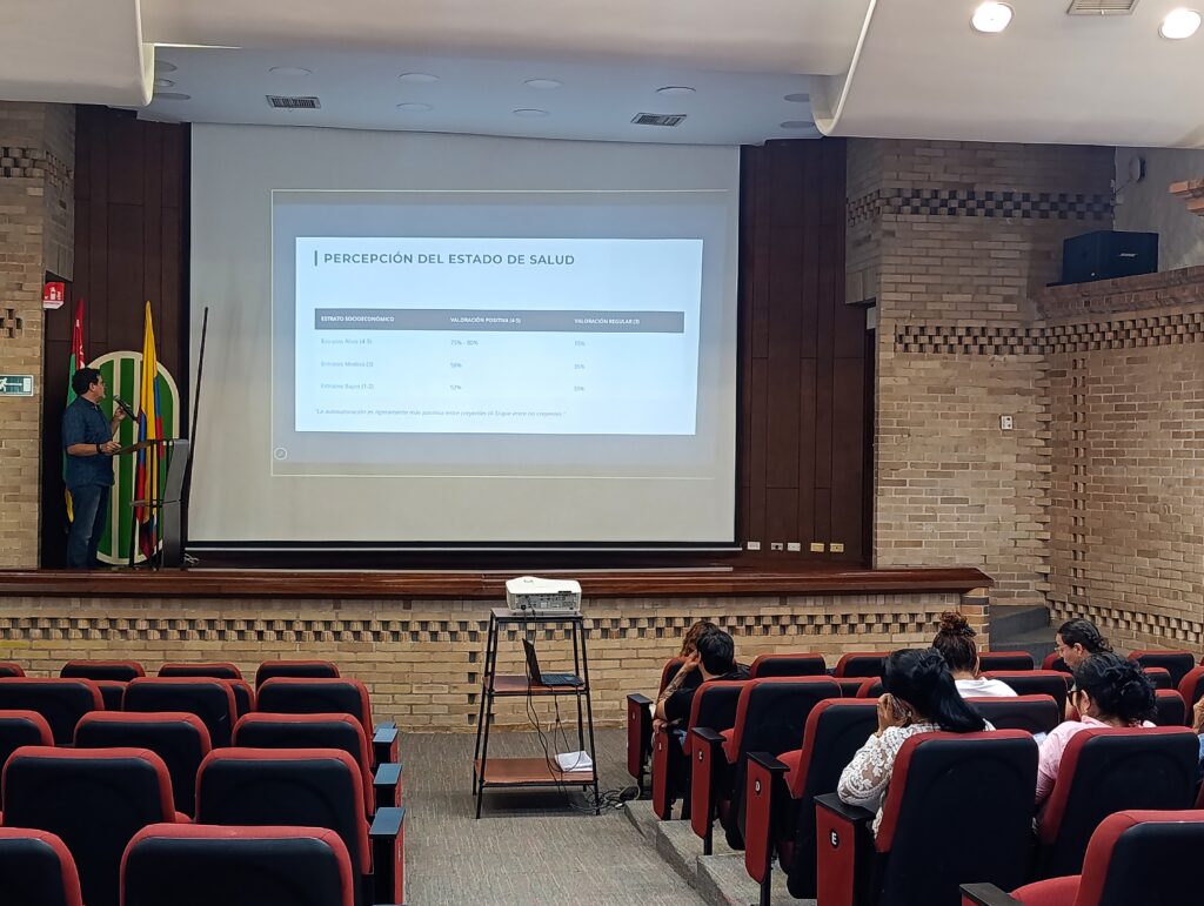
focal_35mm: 41
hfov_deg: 45.7
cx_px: 602
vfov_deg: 35.2
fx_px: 1428
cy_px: 453
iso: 1000
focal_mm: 6.14
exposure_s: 1/40
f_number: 1.6
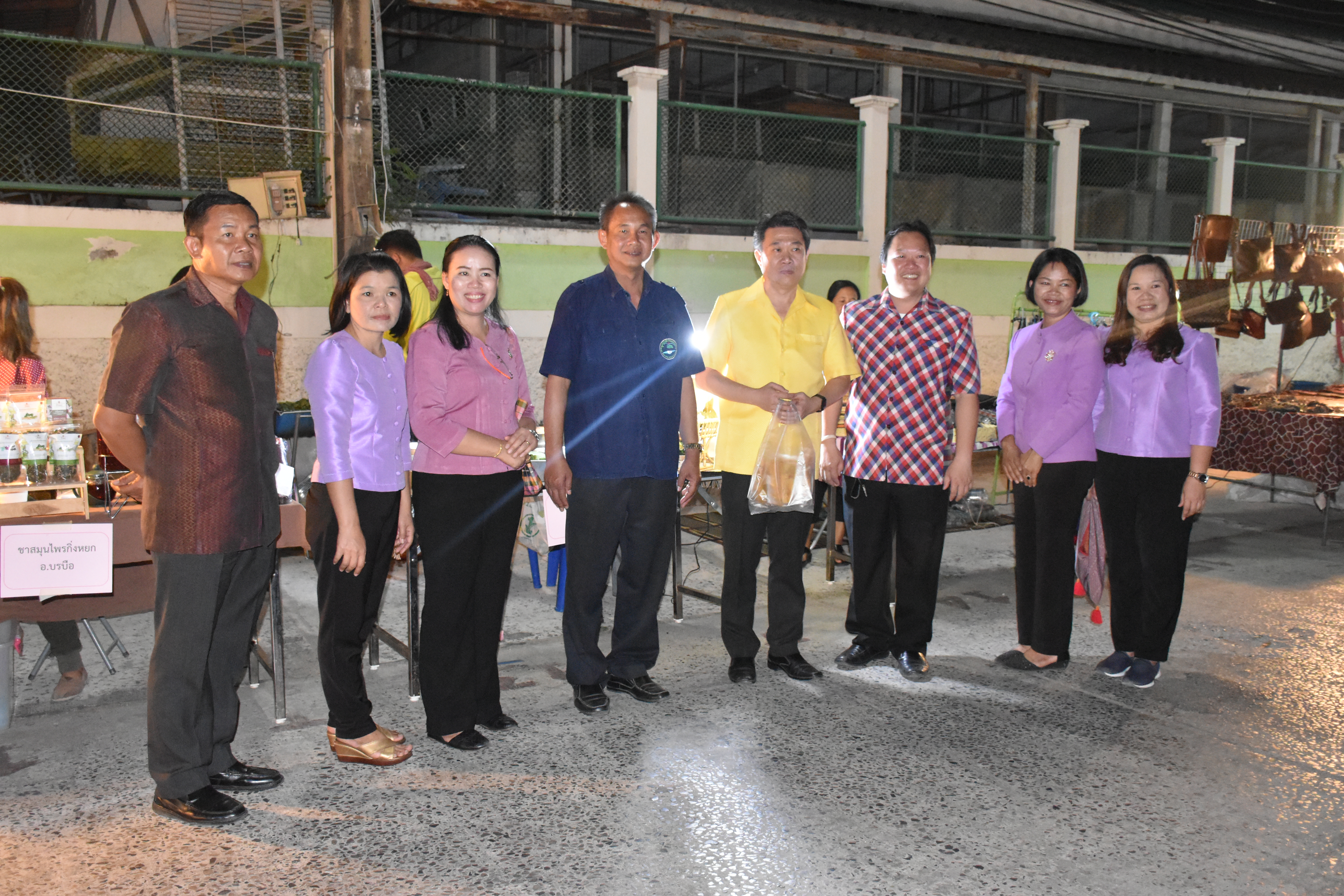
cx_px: 672
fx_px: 1232
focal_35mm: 33
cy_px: 448
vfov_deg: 40.0
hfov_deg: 57.2
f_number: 3.5
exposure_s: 1/60
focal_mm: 22
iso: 5000
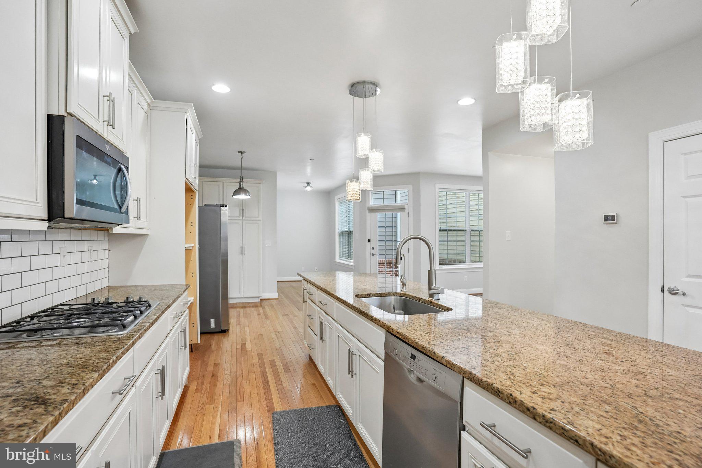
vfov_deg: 70.4
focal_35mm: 17
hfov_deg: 93.3
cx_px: 351
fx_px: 331
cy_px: 234
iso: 3200
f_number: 5
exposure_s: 1/200
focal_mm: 17
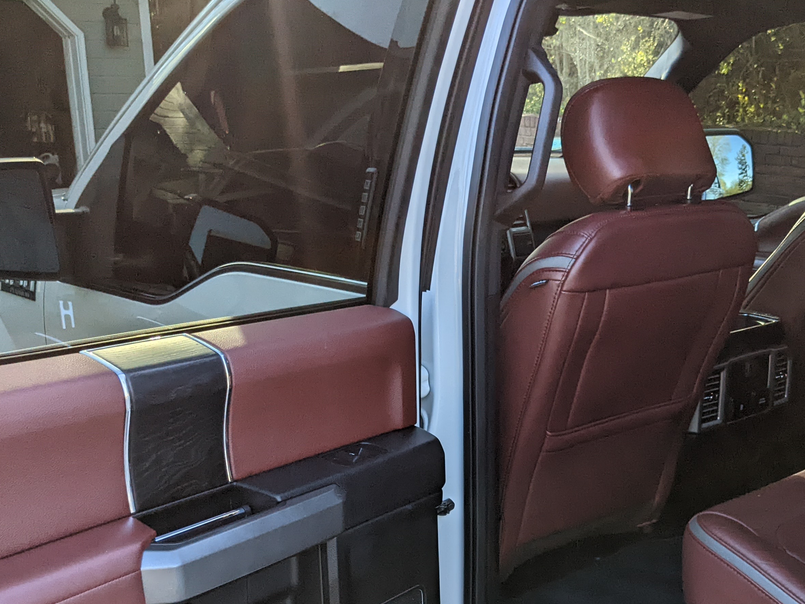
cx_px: 518
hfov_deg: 40.9
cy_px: 500
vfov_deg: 30.6
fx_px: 1070
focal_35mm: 46
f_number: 1.73
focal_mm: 4.38
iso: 43
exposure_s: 1/316
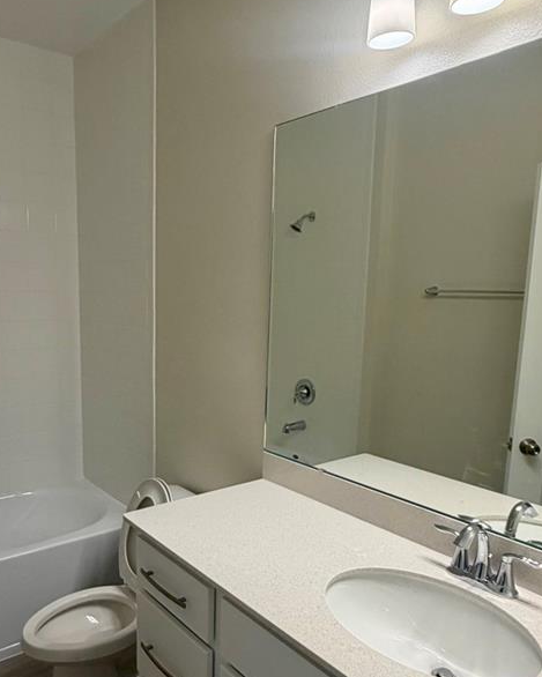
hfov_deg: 50.8
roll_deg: +0.3
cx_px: 188
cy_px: 380
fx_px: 561
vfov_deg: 62.0
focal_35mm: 28
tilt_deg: -8.8
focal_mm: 2.22
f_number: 2.2
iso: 125
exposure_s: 1/120
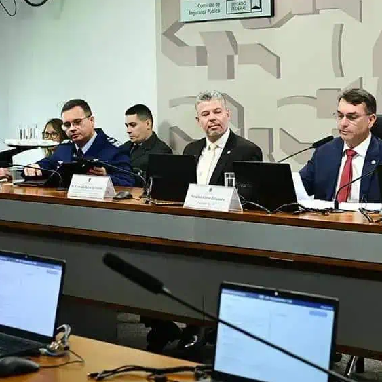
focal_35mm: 83
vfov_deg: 20.9
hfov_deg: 20.7
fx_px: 1036
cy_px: 191
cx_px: 286
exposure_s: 1/200
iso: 4000
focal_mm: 43
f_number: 5
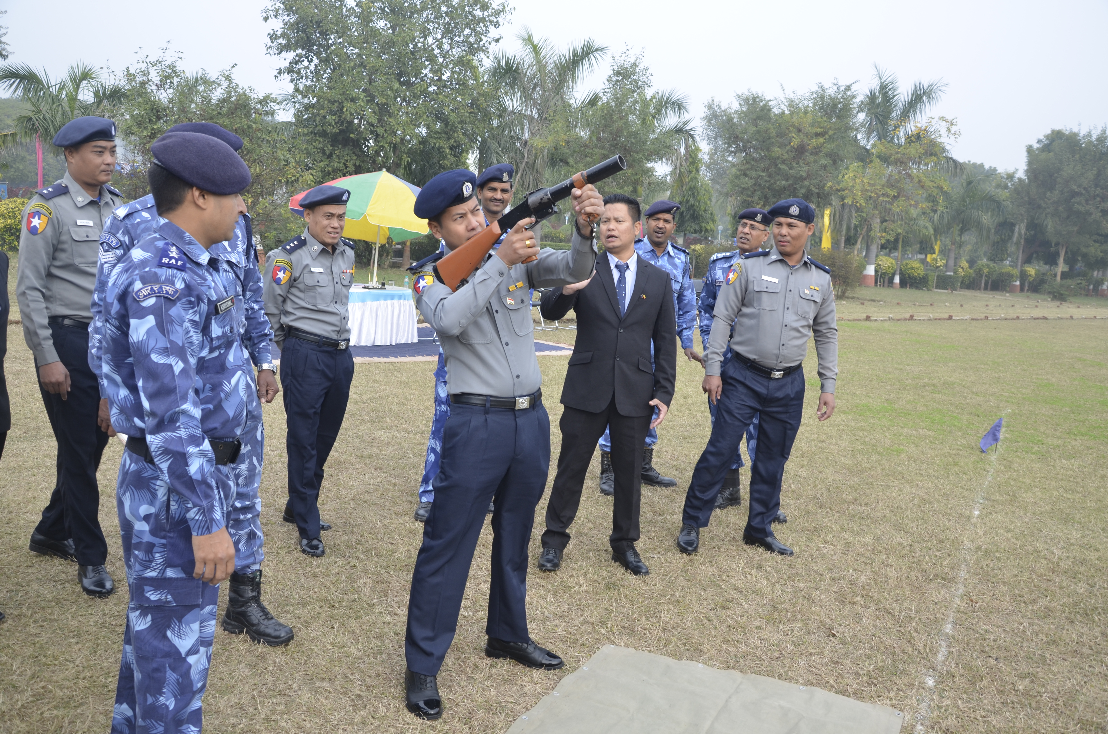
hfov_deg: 57.3
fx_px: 1014
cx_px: 554
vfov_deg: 39.8
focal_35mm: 33
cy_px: 367
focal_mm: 22
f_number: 6.3
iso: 200
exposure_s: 1/160
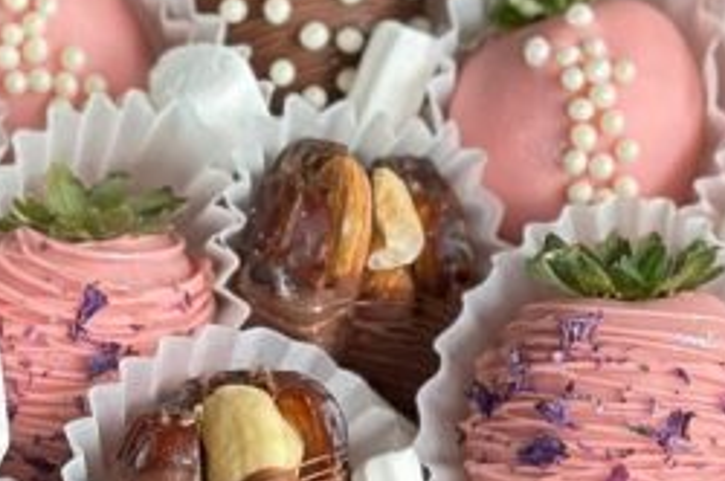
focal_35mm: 240
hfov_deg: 8.6
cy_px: 348
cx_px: 470
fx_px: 4827
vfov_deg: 5.7
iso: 80
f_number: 1.78
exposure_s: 1/234
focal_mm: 6.86
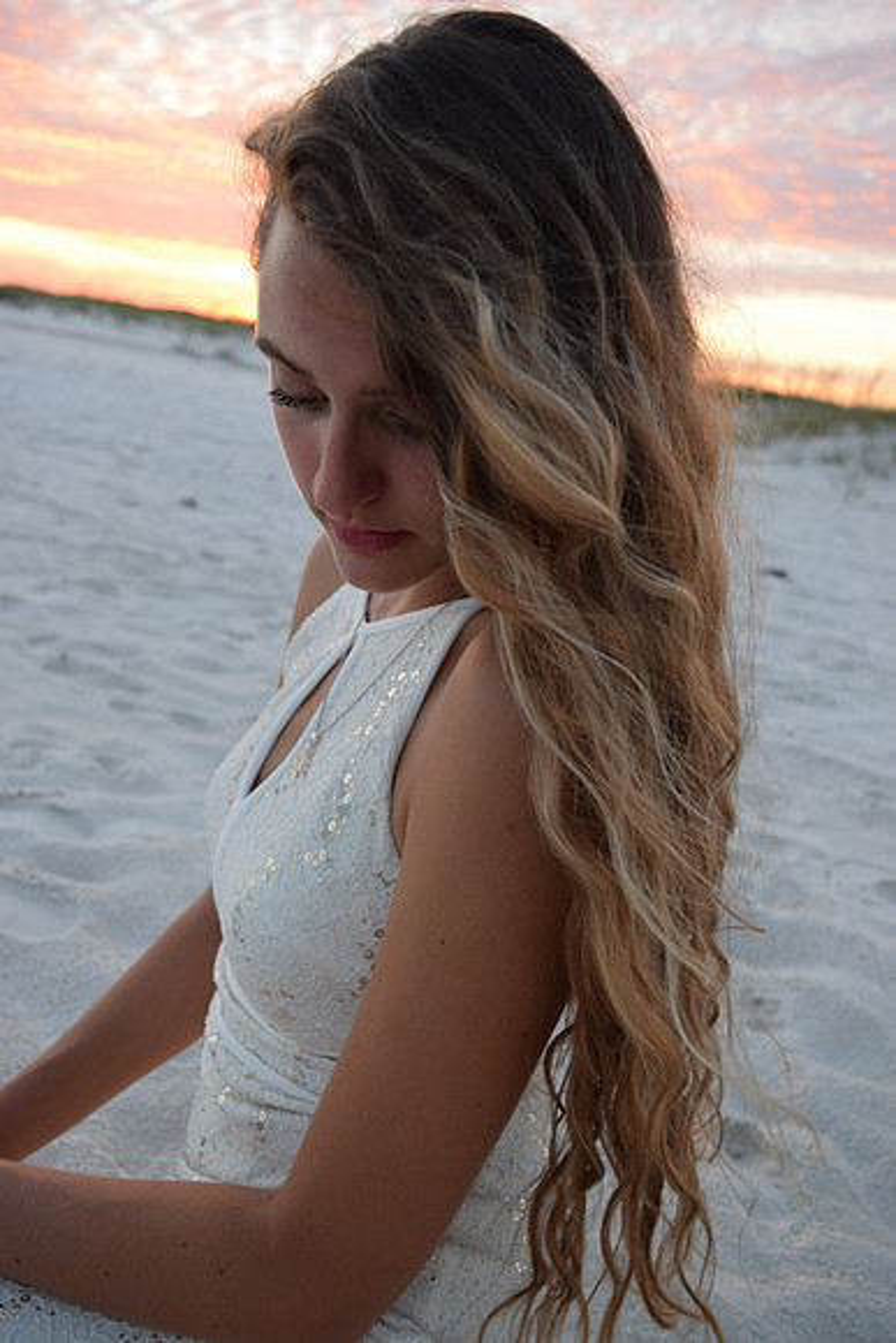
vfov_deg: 59.5
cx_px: 448
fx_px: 1175
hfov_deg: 41.7
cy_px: 672
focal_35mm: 32
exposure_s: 1/80
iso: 400
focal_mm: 21
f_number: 4.5
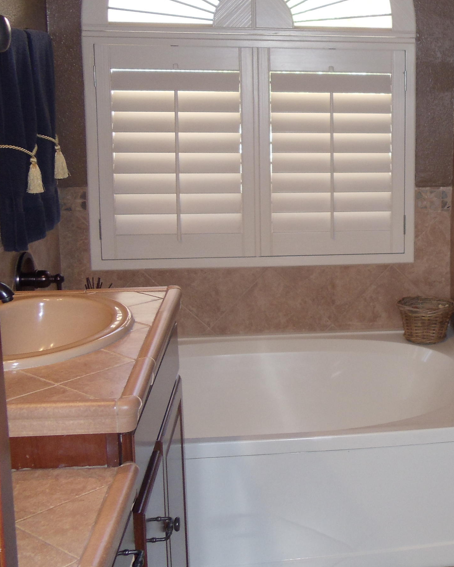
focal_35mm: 72
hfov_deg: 20.6
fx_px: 1209
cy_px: 216
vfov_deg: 26.3
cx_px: 447
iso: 200
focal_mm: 6
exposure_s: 1/30
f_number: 3.5
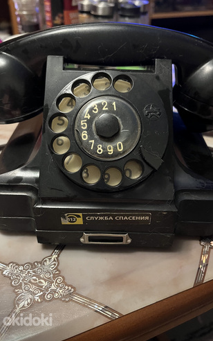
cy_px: 170
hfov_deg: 44.6
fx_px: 260
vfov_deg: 66.4
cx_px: 113
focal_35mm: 28
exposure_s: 1/30
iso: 800
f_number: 1.6
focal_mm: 5.1
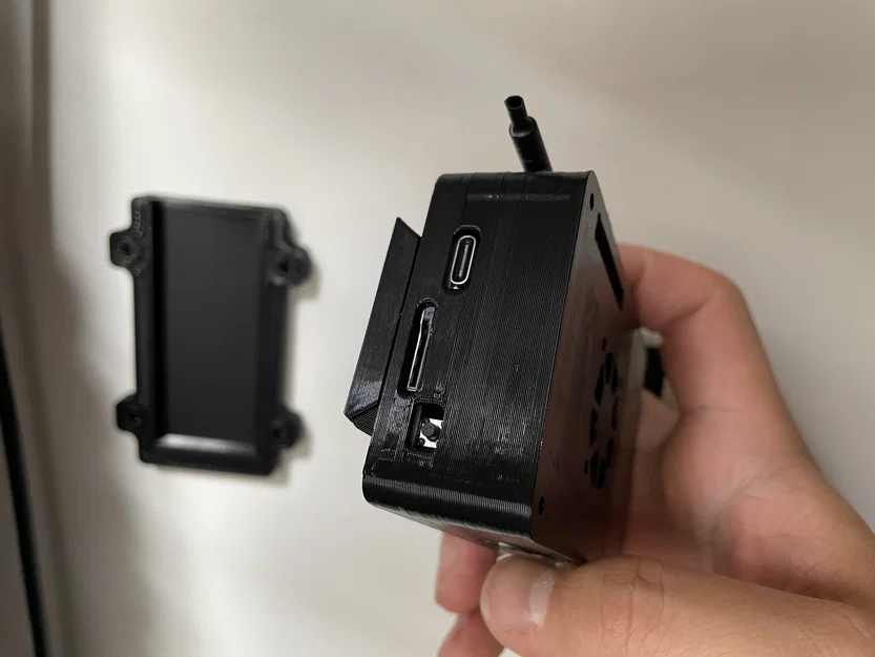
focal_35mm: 26
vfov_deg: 53.1
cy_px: 328
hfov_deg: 67.3
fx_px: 657
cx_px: 438
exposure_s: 1/60
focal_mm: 4.2
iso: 200
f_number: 1.6
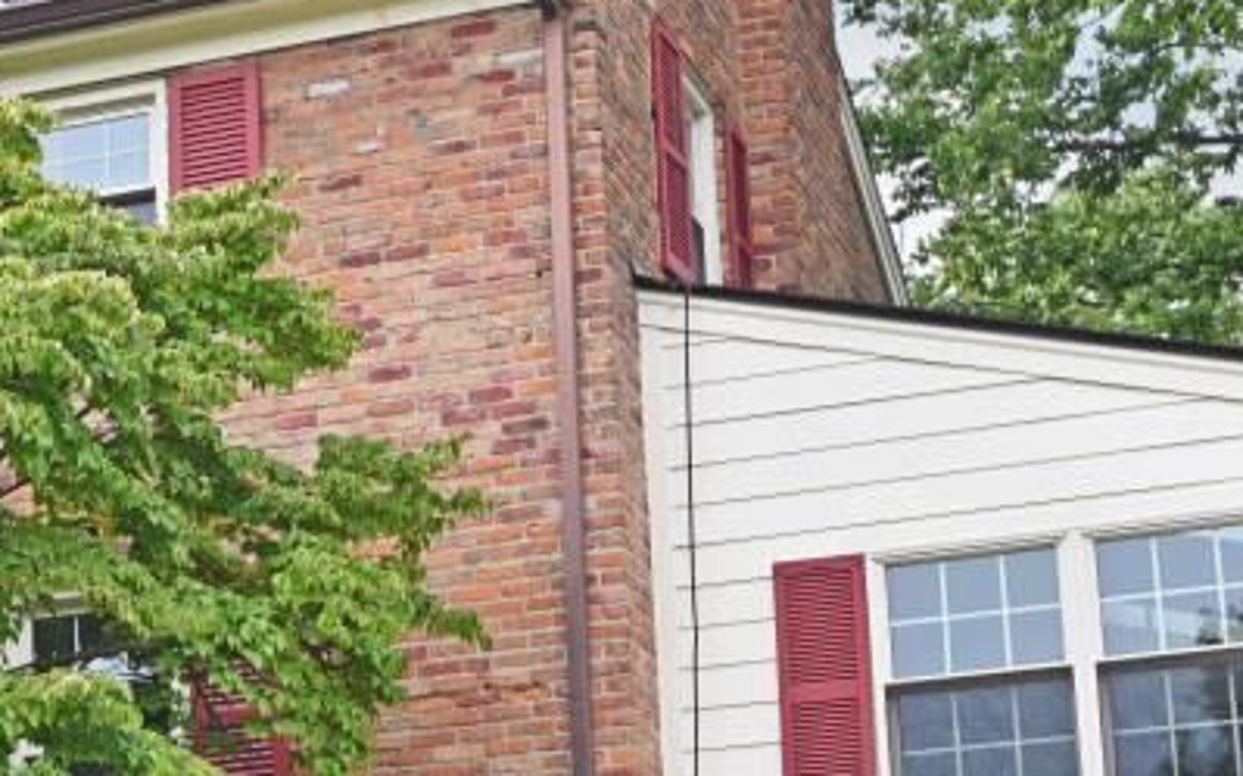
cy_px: 614
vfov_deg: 11.3
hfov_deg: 17.3
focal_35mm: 115
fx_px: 3894
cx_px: -277
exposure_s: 1/320
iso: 100
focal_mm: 30
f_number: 6.3
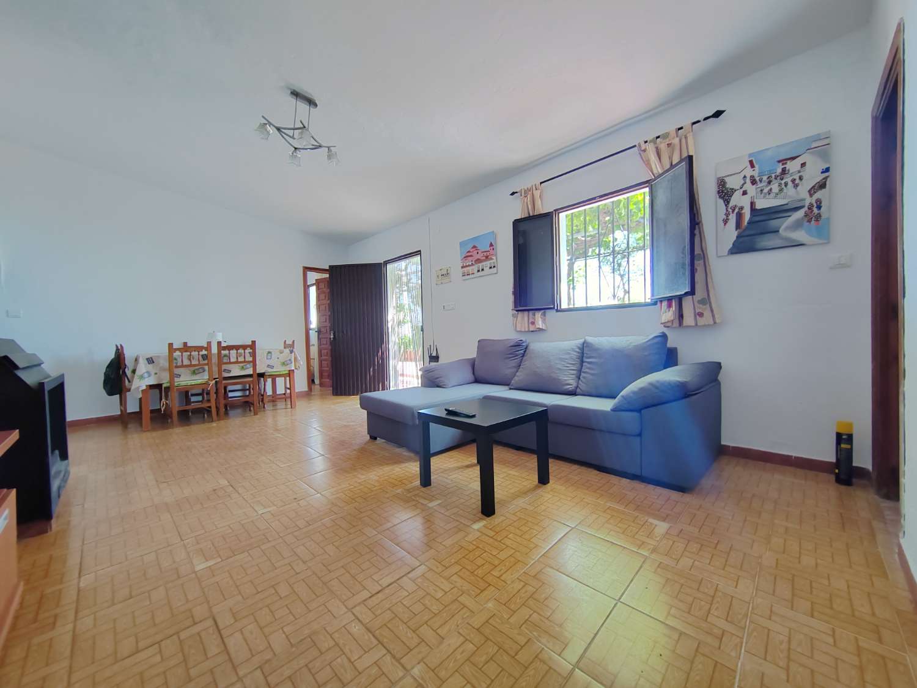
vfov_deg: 89.9
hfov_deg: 106.2
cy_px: 344
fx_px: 344
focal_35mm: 13
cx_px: 458
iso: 640
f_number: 2.2
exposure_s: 1/33
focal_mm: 2.16
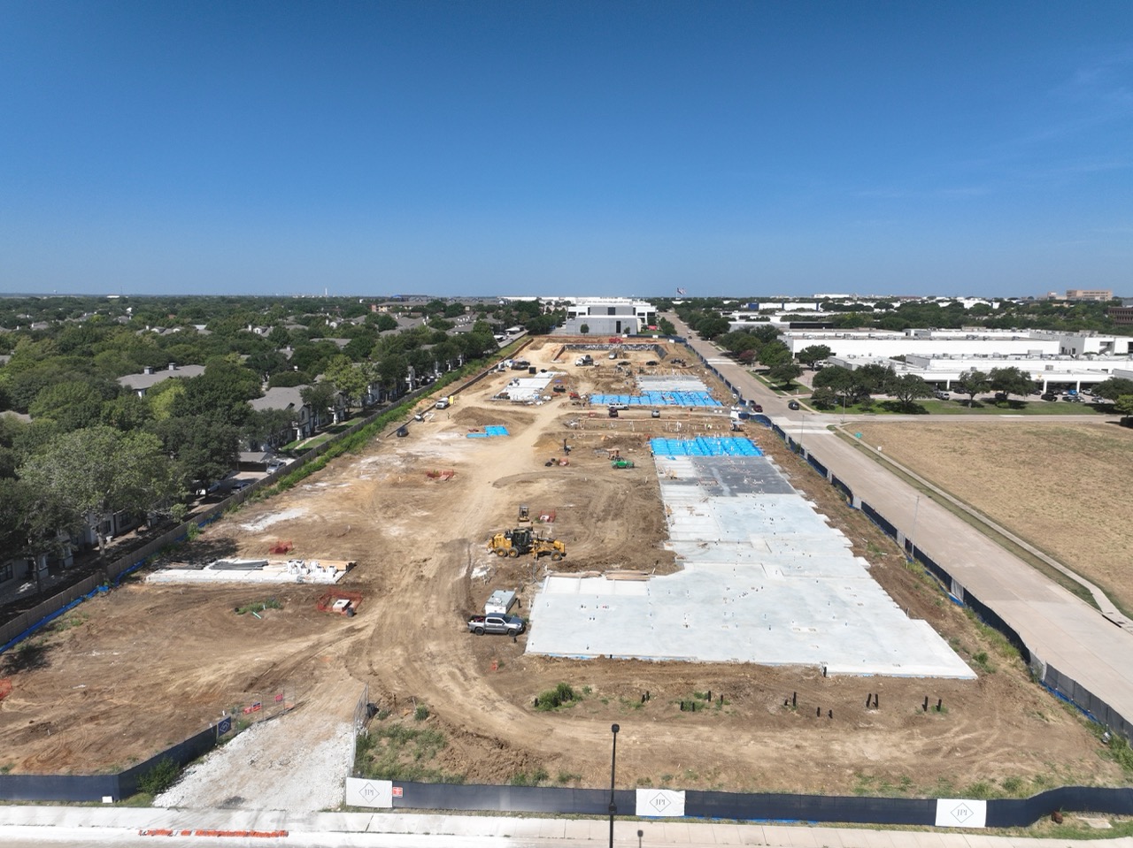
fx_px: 785
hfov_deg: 71.6
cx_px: 566
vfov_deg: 56.8
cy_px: 424
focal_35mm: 24
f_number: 3.5
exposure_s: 1/2000
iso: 100
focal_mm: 12.29
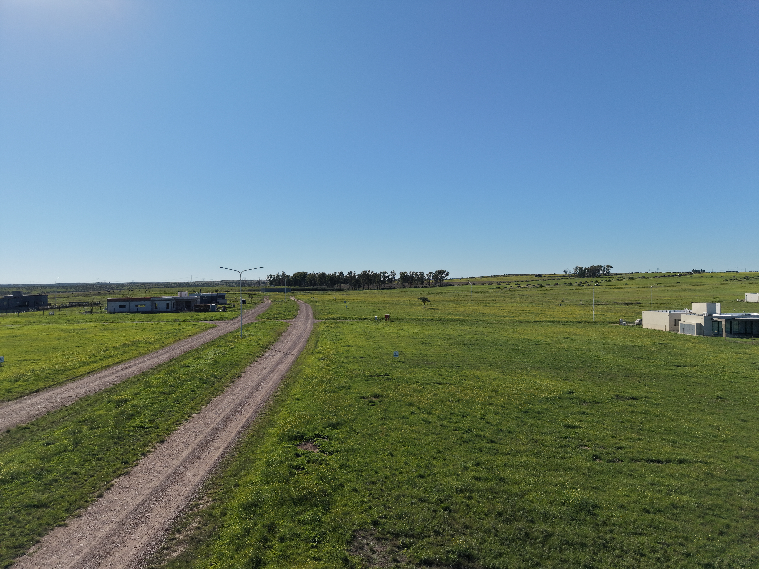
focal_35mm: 24
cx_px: 380
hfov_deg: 71.6
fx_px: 526
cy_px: 284
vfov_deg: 56.8
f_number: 1.8
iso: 200
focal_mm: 8.67
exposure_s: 1/8000
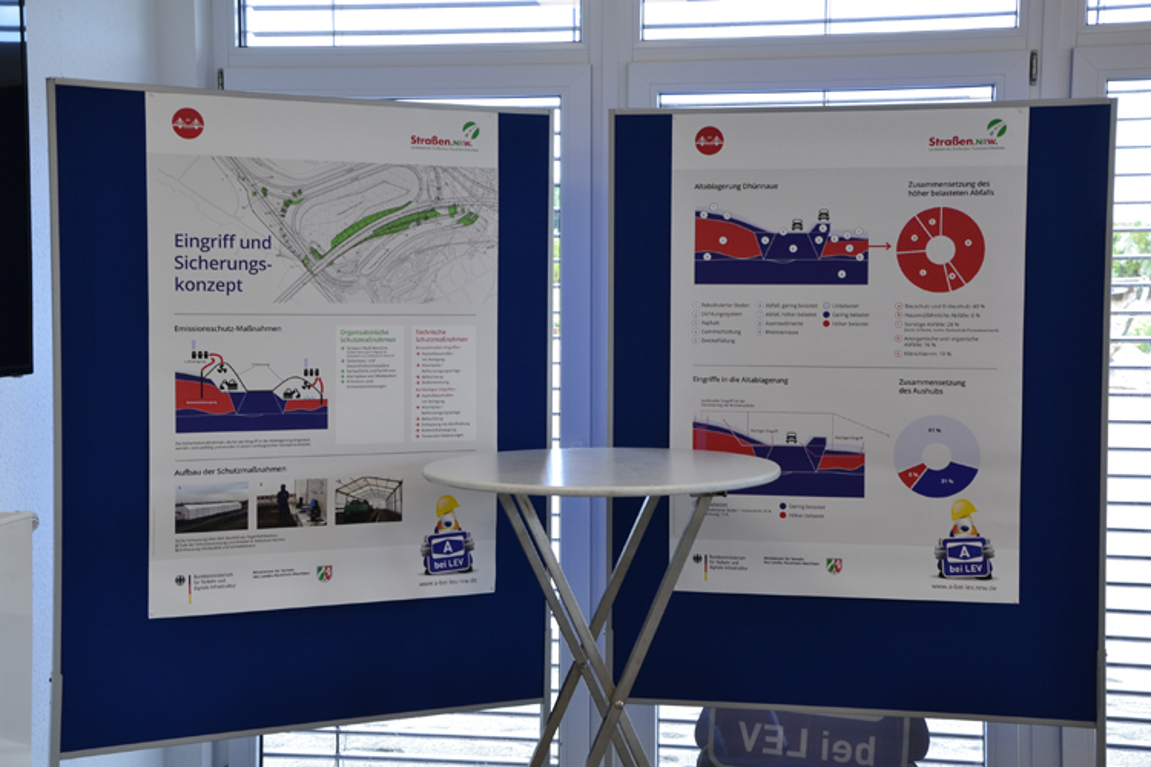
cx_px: 576
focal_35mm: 52
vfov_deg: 25.8
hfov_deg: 37.9
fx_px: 1678
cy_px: 384
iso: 400
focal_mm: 35
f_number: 8
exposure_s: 1/50
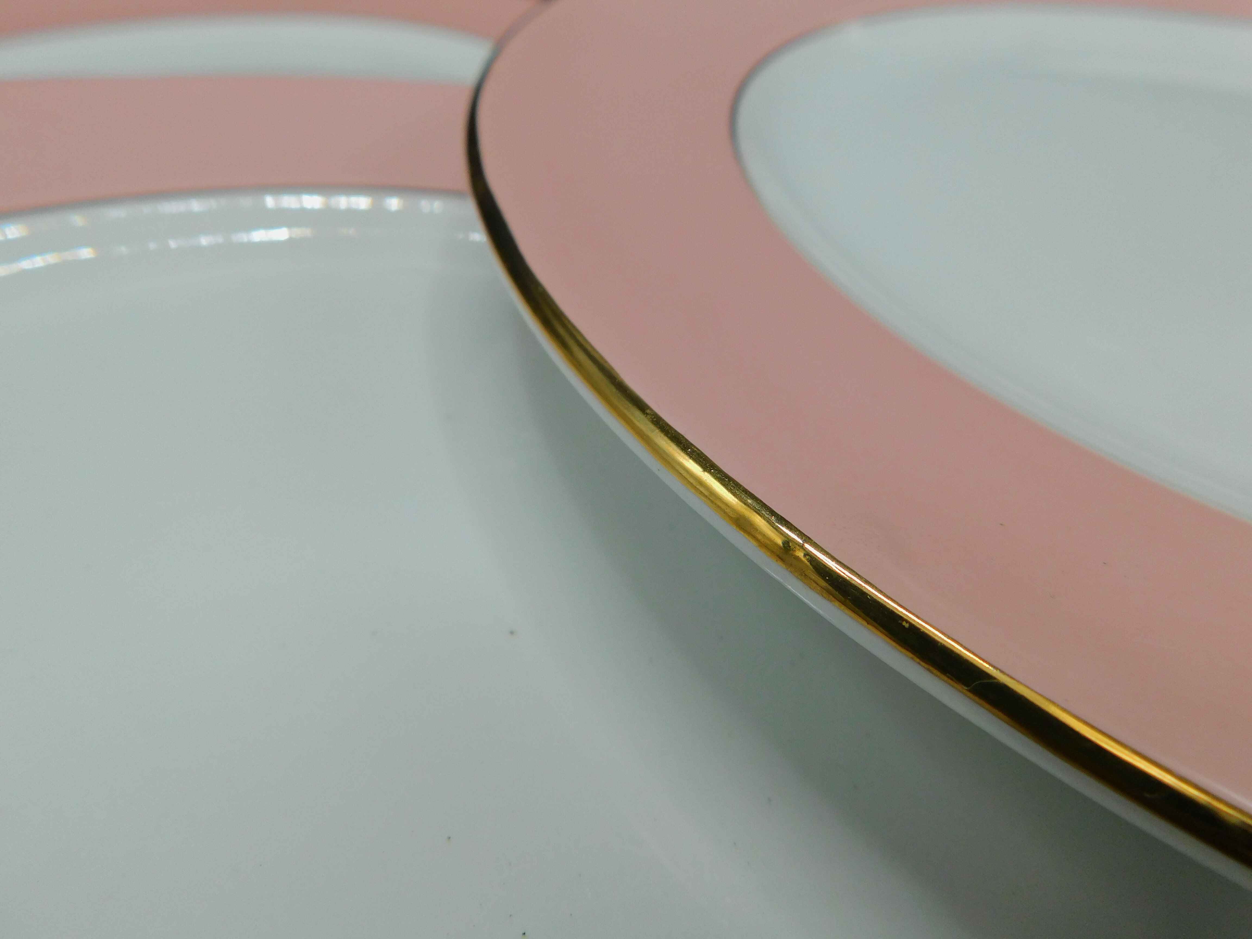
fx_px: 832
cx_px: 626
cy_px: 470
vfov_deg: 58.9
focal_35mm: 23
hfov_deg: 73.9
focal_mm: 4
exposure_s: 1/400
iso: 125
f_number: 3
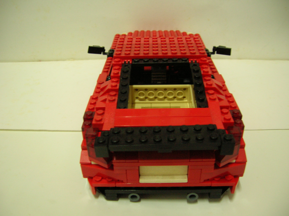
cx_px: 144
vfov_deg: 41.7
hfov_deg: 54.0
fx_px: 284
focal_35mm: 34
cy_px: 108
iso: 133
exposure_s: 1/4.3
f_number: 2.9
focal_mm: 5.7
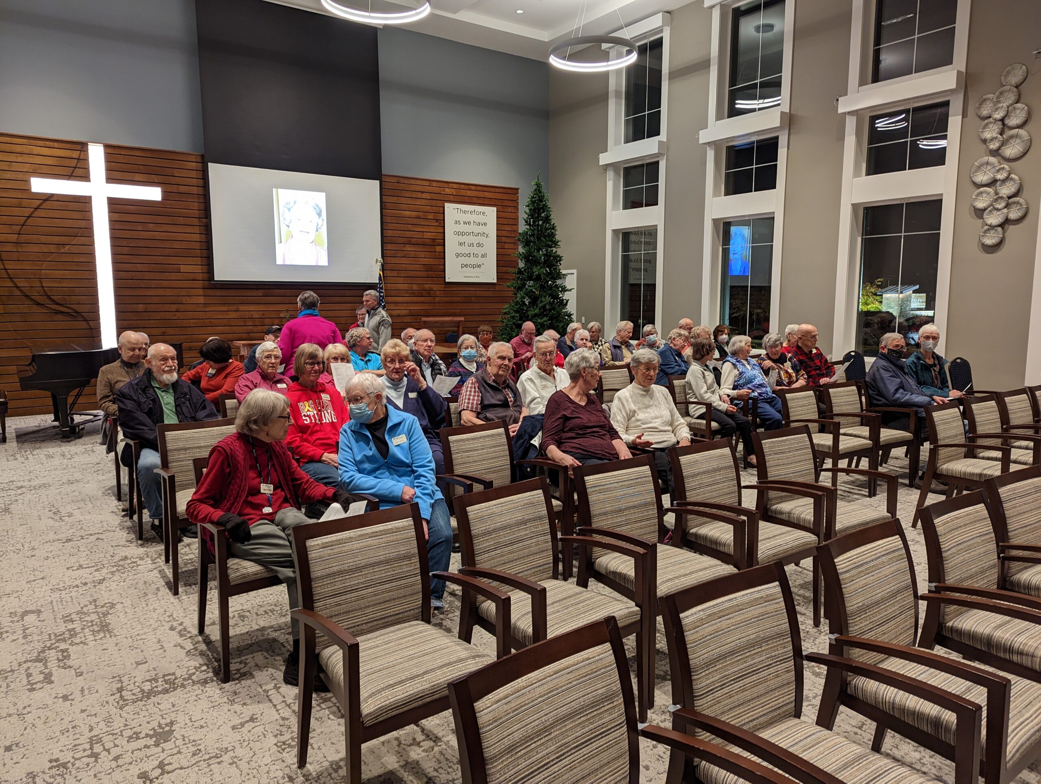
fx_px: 723
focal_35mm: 24
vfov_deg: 56.9
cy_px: 392
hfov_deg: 71.5
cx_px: 520
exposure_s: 1/30
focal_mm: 6.81
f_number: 1.85
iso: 150
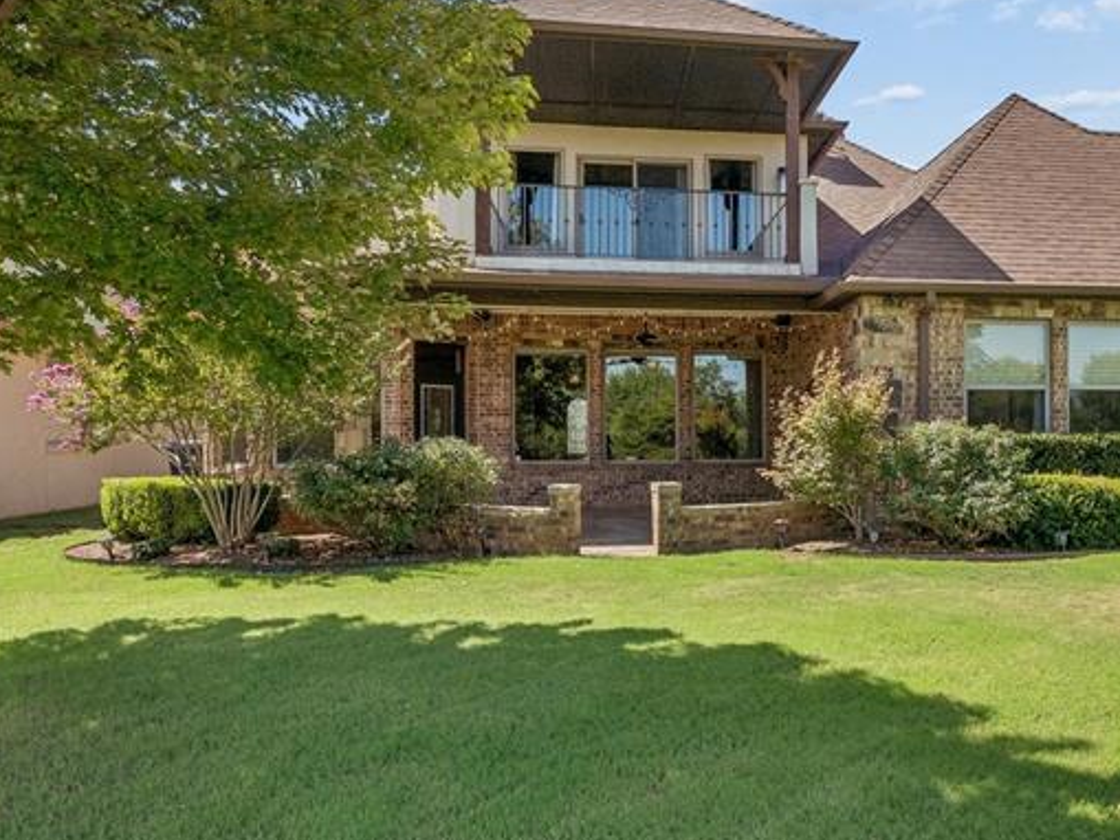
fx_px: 939
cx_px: 751
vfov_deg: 48.2
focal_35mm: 29
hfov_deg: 60.1
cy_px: 444
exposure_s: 1/640
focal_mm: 10
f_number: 8
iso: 200
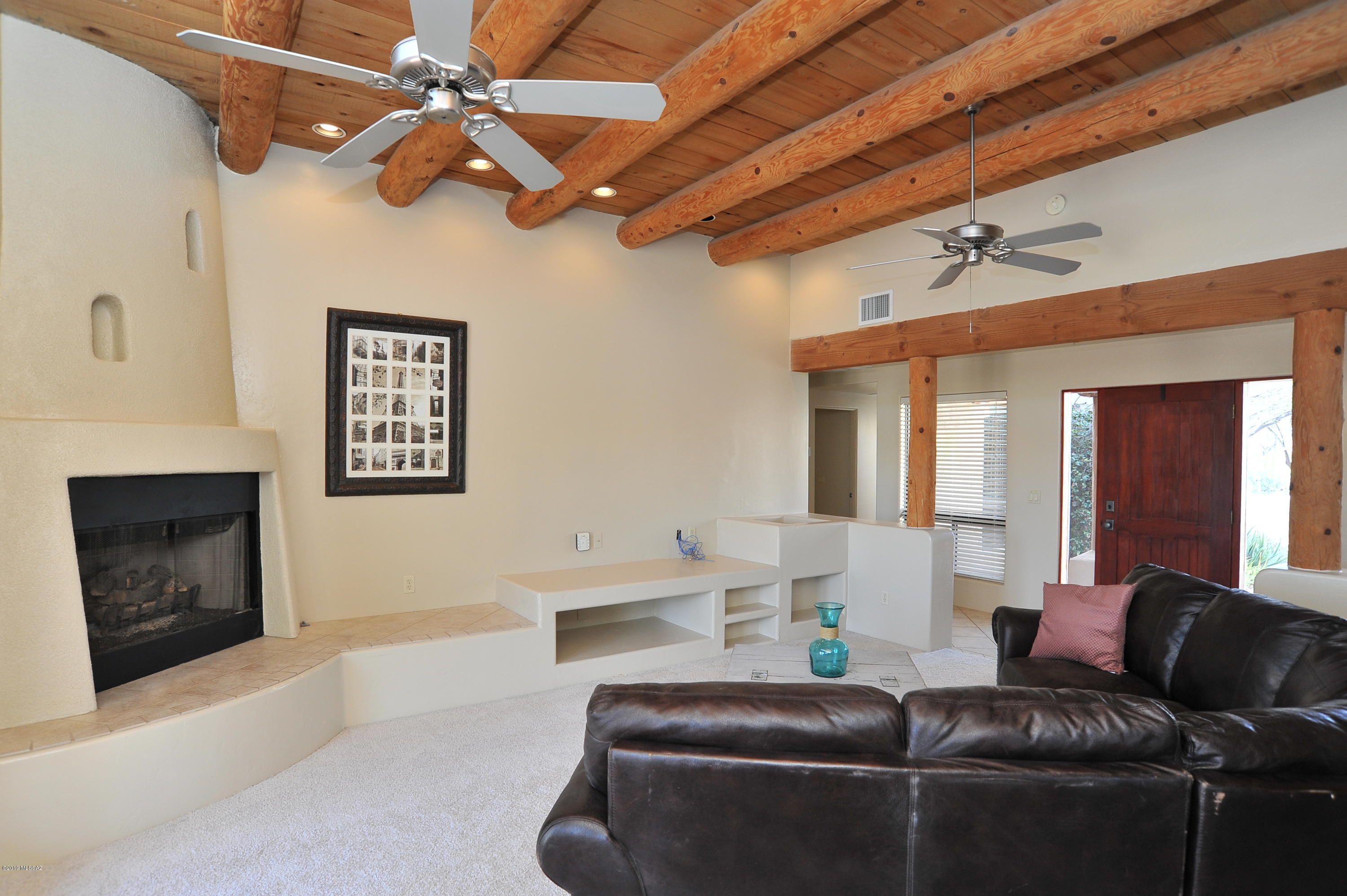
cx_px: 674
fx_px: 673
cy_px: 448
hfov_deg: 90.0
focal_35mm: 18
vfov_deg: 67.3
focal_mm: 18
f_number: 8
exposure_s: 1/40
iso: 640
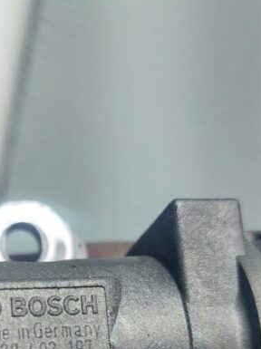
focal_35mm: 52
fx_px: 524
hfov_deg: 27.4
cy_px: 310
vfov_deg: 34.9
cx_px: 51
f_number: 1.8
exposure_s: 1/50
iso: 64
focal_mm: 5.23
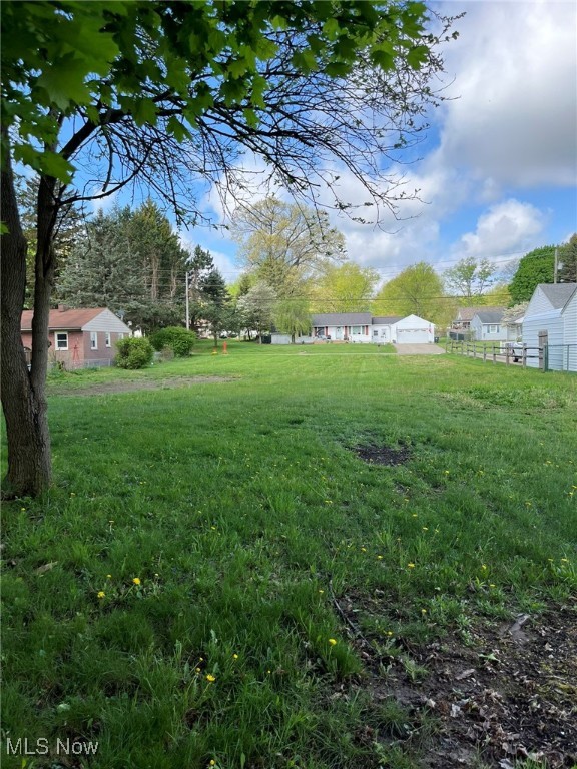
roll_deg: +1.8
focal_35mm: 26
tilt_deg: -3.4
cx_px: 288
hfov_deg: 53.1
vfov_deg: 67.3
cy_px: 384
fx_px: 578
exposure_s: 1/1404
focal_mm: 5.1
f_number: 1.6
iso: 50
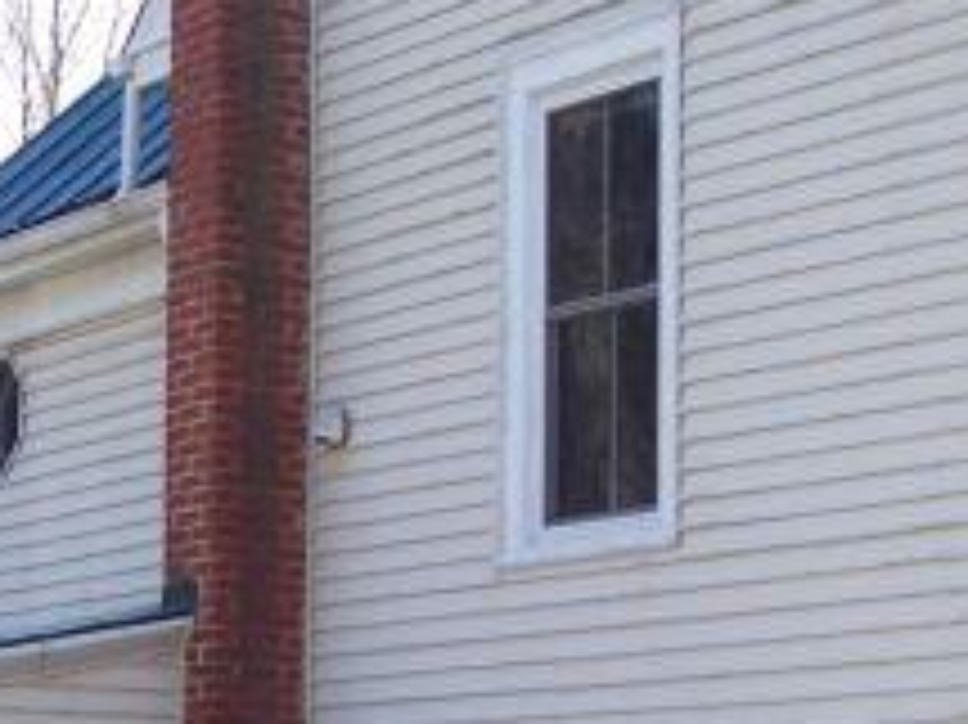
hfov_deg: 15.5
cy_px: 854
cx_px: -23
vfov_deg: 11.6
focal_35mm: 125
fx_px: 3494
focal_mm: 7
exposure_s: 1/350
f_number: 3
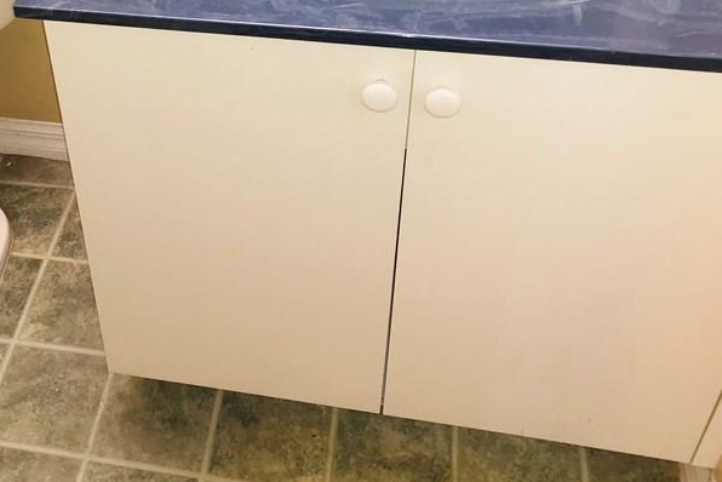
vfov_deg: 26.3
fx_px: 1003
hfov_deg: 38.6
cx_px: 182
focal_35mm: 50
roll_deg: +5.4
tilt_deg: -38.8
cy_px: 64
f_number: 1.8
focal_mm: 4
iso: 100
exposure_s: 1/15
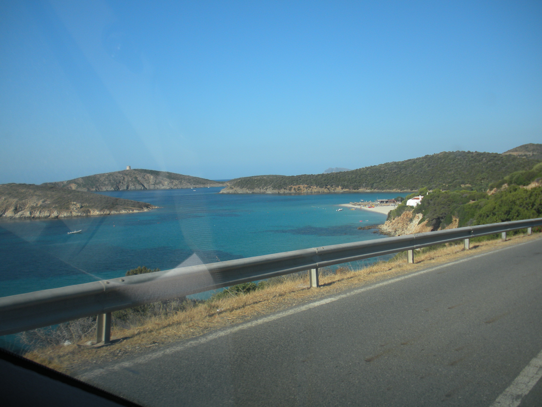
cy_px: 204
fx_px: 548
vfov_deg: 40.7
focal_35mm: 35
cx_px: 271
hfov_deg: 52.6
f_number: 3.5
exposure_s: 1/579
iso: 64
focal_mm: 6.3
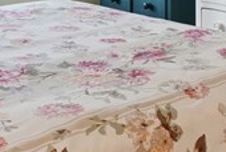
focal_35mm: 102
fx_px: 641
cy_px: -113
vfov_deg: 12.4
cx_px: 198
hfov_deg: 19.7
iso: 400
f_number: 9
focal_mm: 16
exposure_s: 1/40
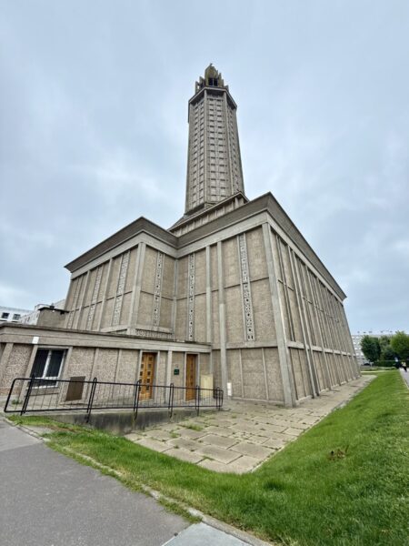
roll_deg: -1.0
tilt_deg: +22.7
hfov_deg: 85.7
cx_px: 204
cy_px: 273
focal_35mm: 14
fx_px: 221
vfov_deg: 102.1
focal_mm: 2.22
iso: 50
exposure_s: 1/559
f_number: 2.2
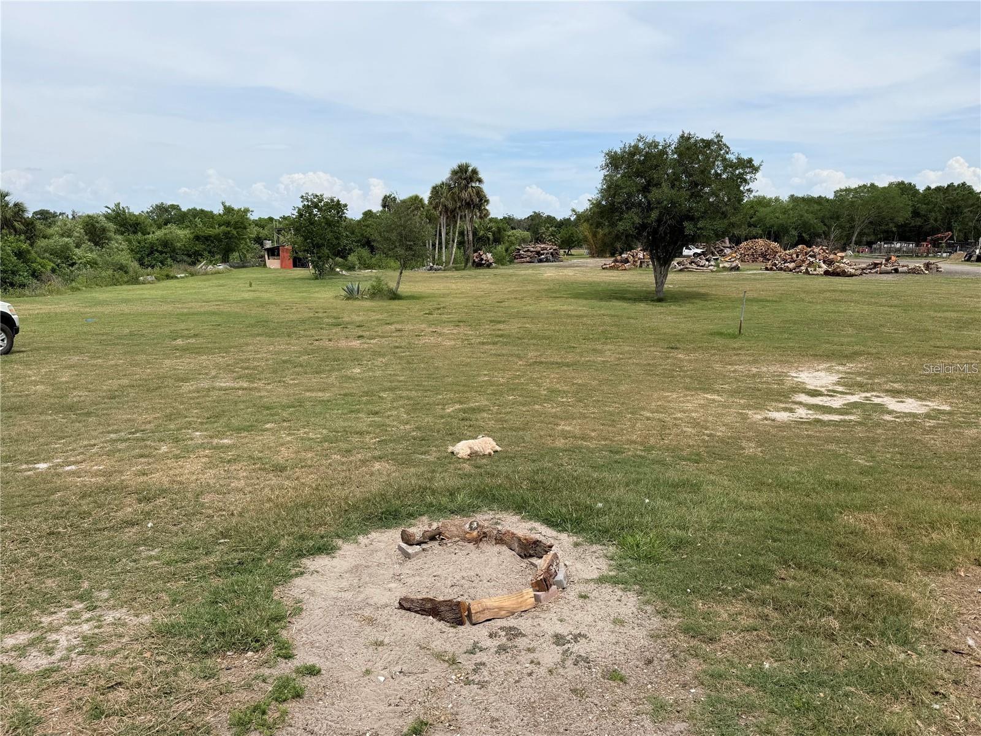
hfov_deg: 71.6
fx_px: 680
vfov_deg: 56.8
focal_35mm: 24
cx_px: 490
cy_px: 368
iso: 80
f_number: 1.78
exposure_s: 1/6711
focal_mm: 6.76
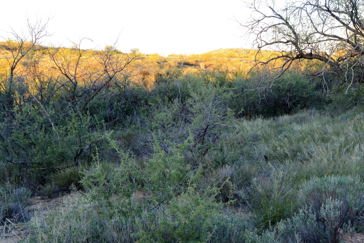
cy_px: 122
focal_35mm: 61
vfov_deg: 22.3
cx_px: 182
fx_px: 617
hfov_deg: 32.9
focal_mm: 22.9
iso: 220
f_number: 5.6
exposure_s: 1/60
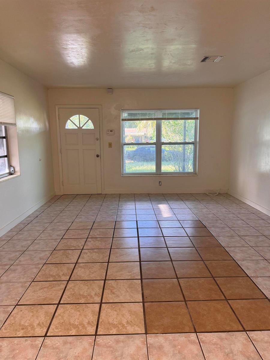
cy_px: 180
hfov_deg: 56.8
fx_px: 250
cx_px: 135
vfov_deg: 71.6
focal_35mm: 24
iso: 160
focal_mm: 6.76
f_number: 1.78
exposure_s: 1/120
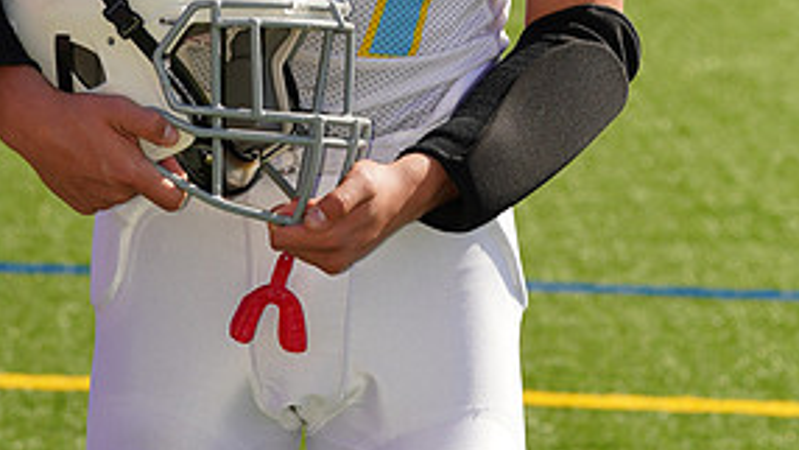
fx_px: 8413
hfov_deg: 5.4
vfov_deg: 3.1
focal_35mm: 397
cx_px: 313
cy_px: -204
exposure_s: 1/250
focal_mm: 187
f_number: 10
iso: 100
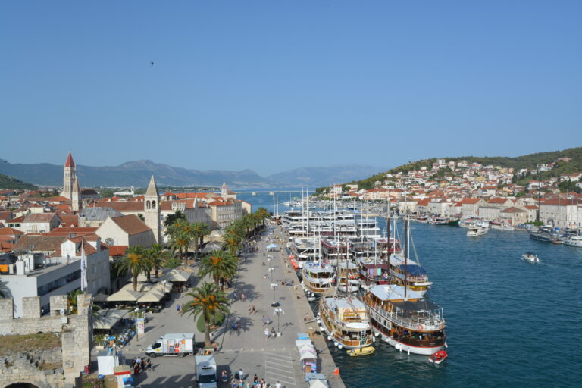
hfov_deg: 57.2
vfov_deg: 40.0
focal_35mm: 33
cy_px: 194
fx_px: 533
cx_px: 291
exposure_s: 1/320
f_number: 9
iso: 100
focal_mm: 22
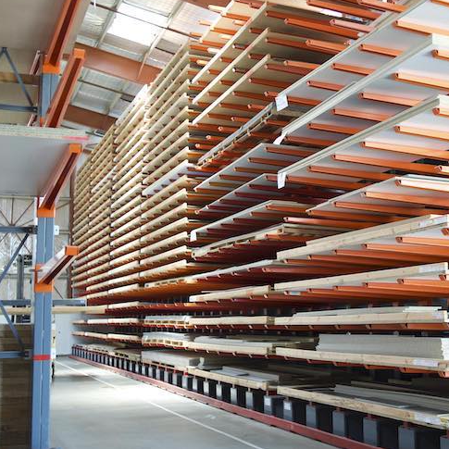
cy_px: 205
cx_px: 292
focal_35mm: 49
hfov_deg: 34.4
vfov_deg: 34.7
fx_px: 719
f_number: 2.8
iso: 200
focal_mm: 35
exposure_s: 1/30
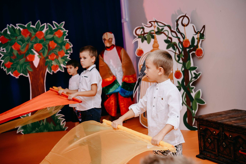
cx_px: 123
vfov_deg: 27.0
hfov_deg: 39.6
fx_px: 342
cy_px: 82
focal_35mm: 50
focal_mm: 50
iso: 500
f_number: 4
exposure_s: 1/160
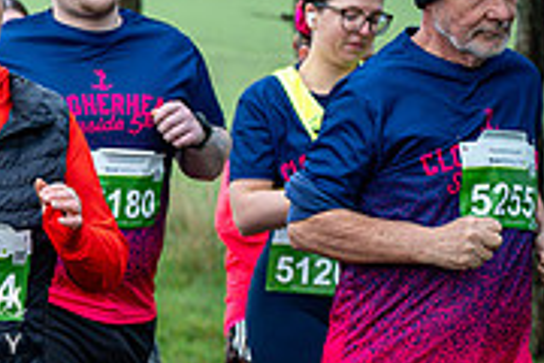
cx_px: -178
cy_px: 250
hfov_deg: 9.0
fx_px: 3400
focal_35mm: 225
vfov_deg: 6.1
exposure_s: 1/1250
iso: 500
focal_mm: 70
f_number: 2.8
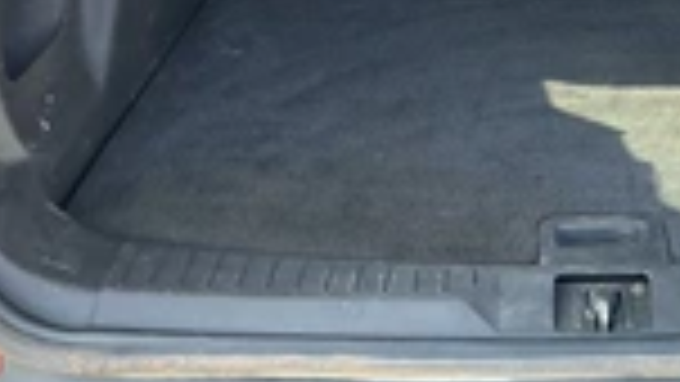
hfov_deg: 25.4
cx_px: 608
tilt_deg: -11.9
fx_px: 1461
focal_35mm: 81
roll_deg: +1.7
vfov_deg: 14.0
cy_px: -198
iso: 50
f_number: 1.8
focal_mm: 3
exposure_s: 1/122
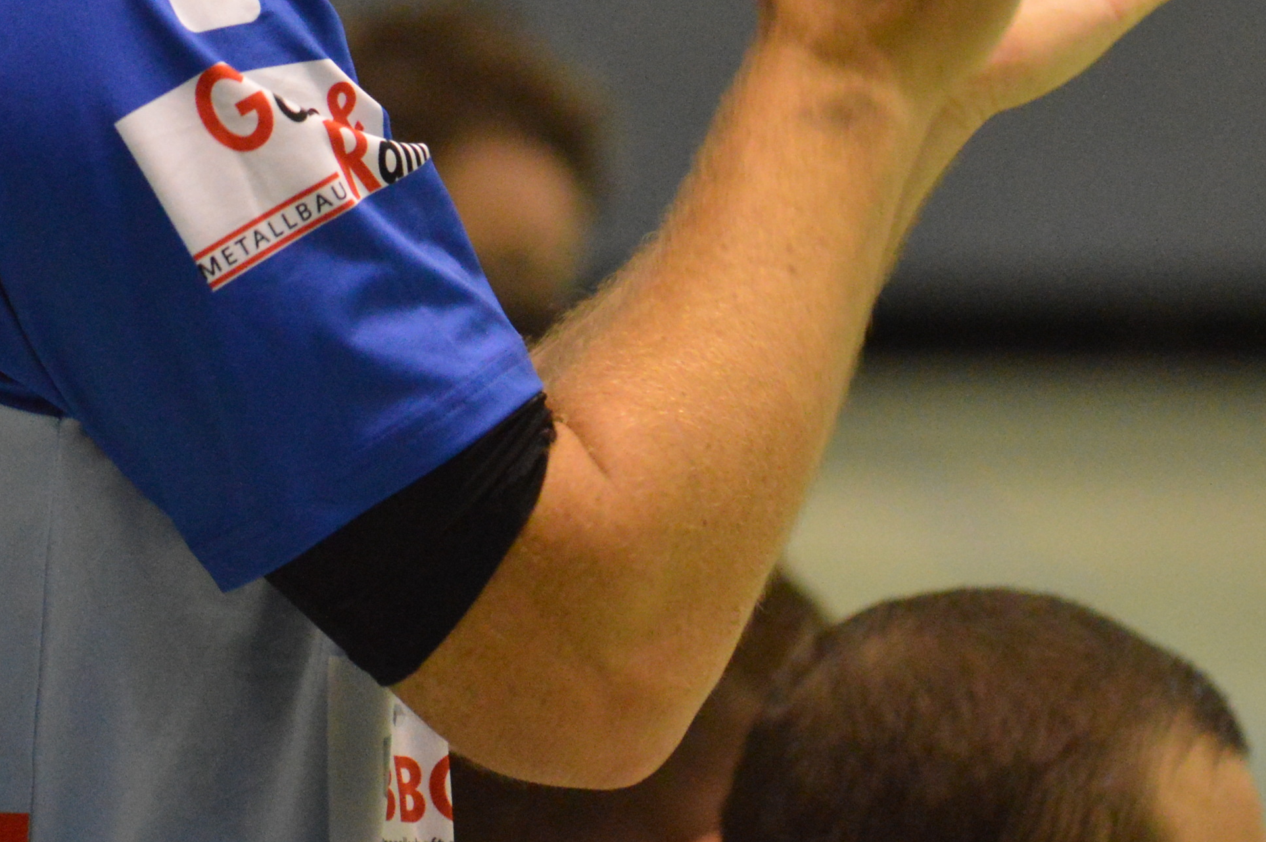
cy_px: -137
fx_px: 27162
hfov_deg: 2.7
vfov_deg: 1.8
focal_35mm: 773
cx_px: 525
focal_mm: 220
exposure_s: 1/200
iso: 3200
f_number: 5.3
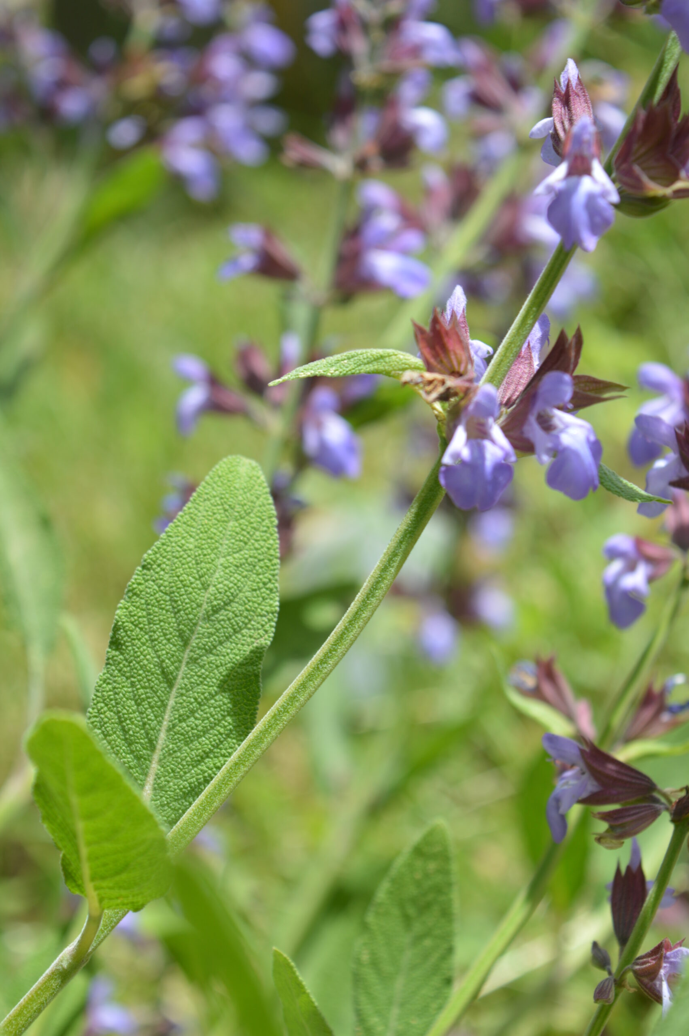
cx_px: 344
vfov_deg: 24.6
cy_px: 518
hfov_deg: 16.5
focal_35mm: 82
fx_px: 2373
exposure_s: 1/200
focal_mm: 55
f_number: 7.1
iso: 100
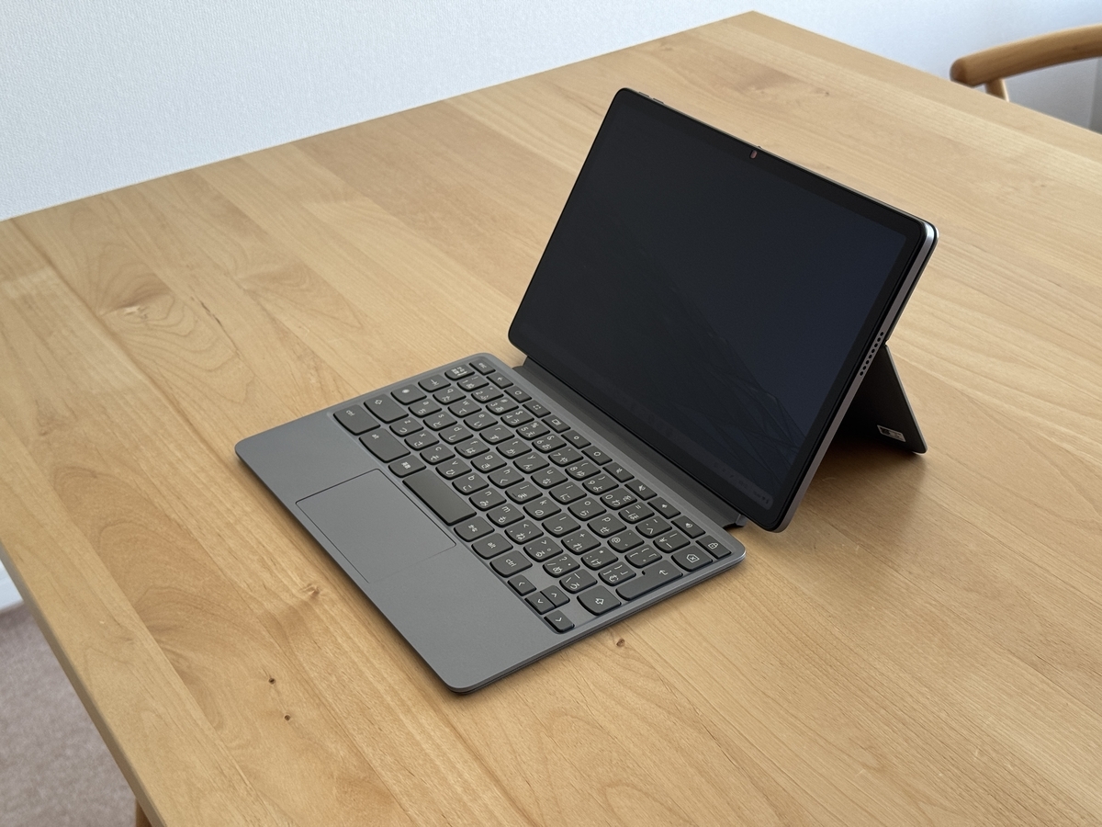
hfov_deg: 39.7
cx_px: 551
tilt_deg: -32.6
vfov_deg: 30.3
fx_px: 1528
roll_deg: +4.6
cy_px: 414
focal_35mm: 48
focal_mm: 6.76
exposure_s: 1/79
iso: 100
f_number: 1.78
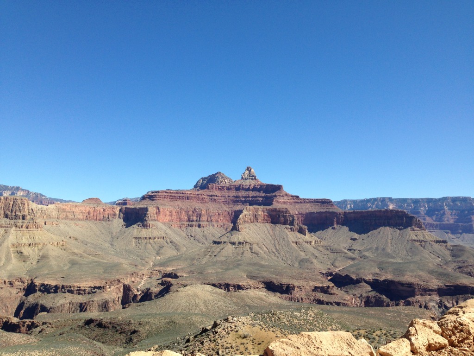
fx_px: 452
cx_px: 237
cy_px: 178
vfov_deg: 42.9
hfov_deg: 55.4
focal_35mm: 33
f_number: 2.4
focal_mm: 4.12
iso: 50
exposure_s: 1/1595
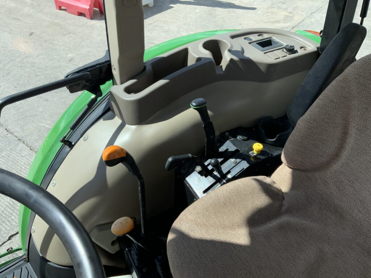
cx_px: 186
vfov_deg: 48.2
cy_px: 139
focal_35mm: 29
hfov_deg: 61.7
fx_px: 311
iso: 16
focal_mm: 3
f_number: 1.8
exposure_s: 1/781
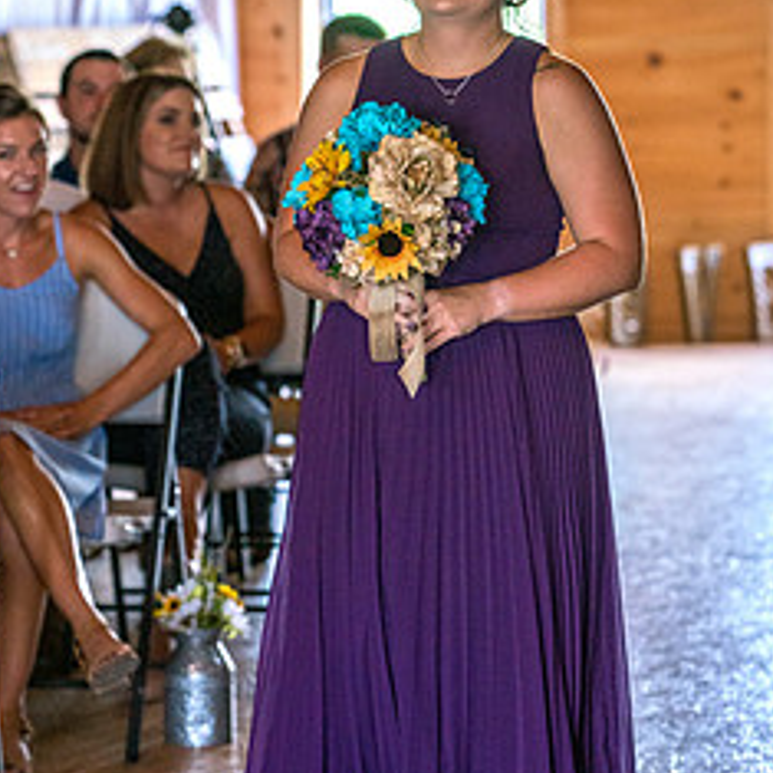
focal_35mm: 163
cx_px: 447
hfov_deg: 10.7
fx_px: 4118
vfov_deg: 10.7
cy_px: 405
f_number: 3.5
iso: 2500
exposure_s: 1/400
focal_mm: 100
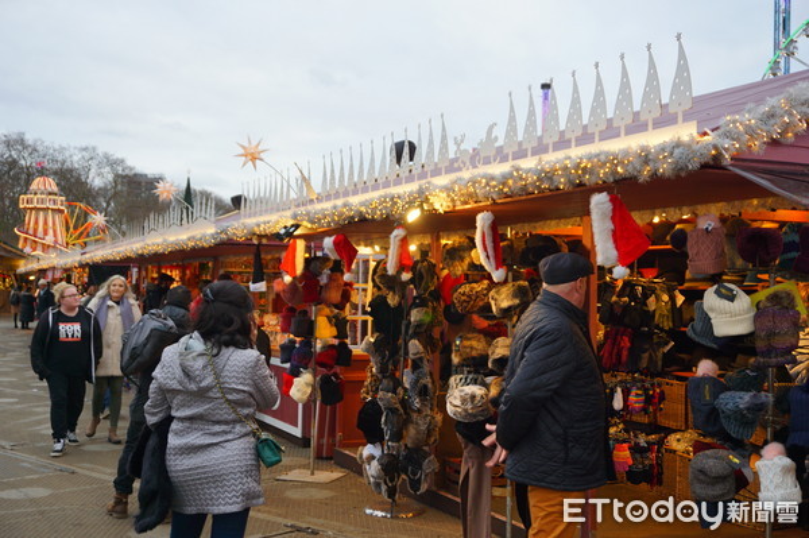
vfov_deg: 31.8
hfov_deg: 46.4
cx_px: 404
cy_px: 269
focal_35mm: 42
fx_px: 943
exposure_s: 1/60
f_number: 4.5
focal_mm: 28
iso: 160
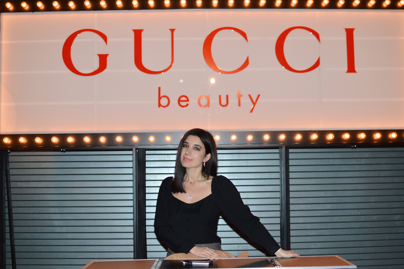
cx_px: 202
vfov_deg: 25.7
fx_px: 589
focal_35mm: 52
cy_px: 134
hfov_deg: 37.9
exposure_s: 1/60
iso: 400
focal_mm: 35
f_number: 3.2
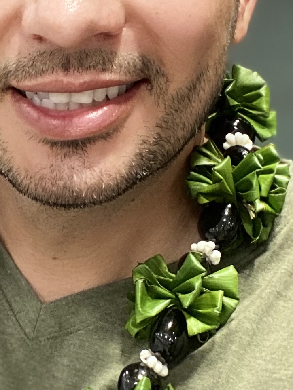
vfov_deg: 20.4
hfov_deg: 15.3
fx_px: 1083
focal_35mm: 96
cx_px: 57
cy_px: 205
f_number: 2.2
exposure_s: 1/60
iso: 160
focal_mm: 2.71
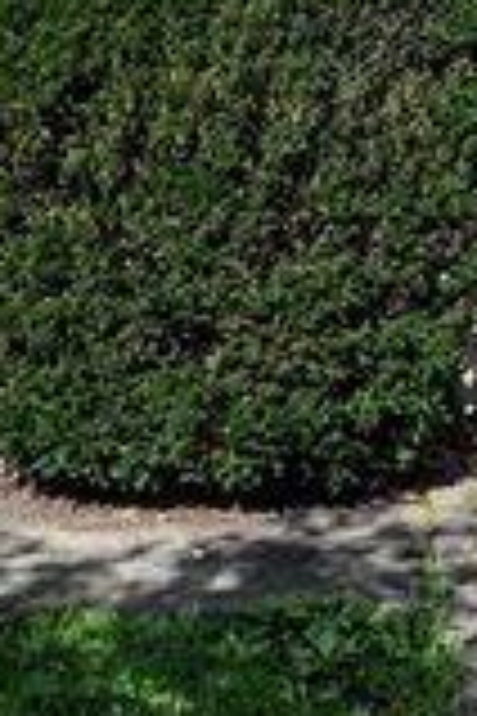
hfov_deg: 16.0
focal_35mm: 85
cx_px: 378
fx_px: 1689
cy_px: -18
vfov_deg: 22.9
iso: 100
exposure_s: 1/160
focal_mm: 12
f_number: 9
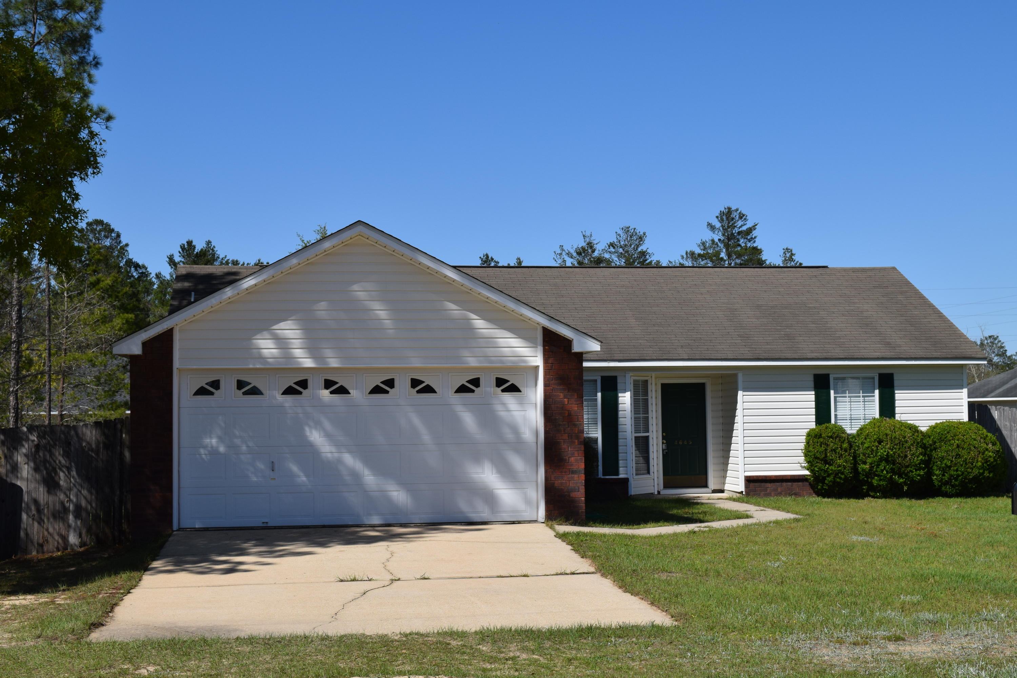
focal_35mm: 52
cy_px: 339
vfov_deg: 25.8
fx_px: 1483
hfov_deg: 37.9
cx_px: 508
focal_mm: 35
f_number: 11
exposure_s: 1/500
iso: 200
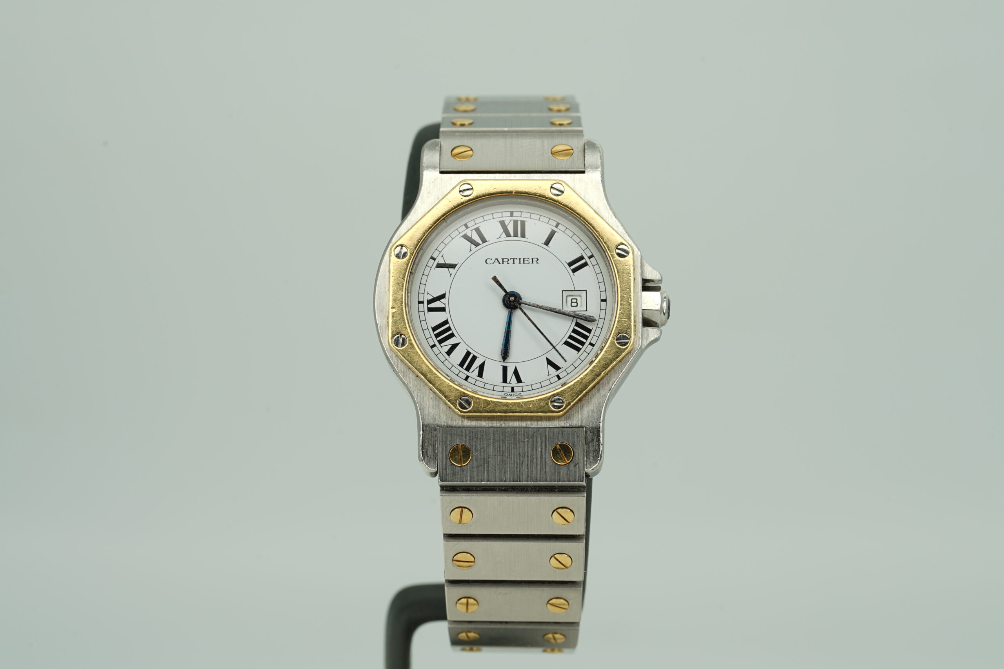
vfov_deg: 13.0
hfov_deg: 19.5
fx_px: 2928
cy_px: 334
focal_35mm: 105
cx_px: 502
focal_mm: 105
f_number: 11
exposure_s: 1/5
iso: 80
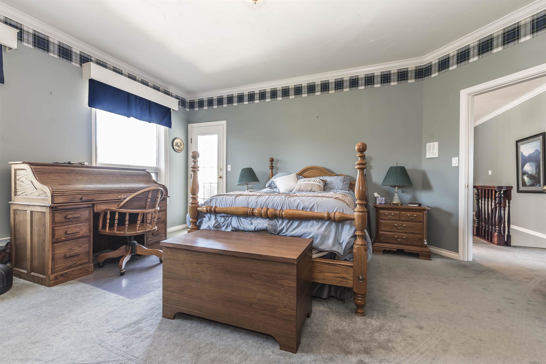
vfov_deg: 77.3
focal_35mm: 15
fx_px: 227
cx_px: 273
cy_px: 182
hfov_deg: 100.4
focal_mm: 10
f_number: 9
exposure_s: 1/1.25
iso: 100
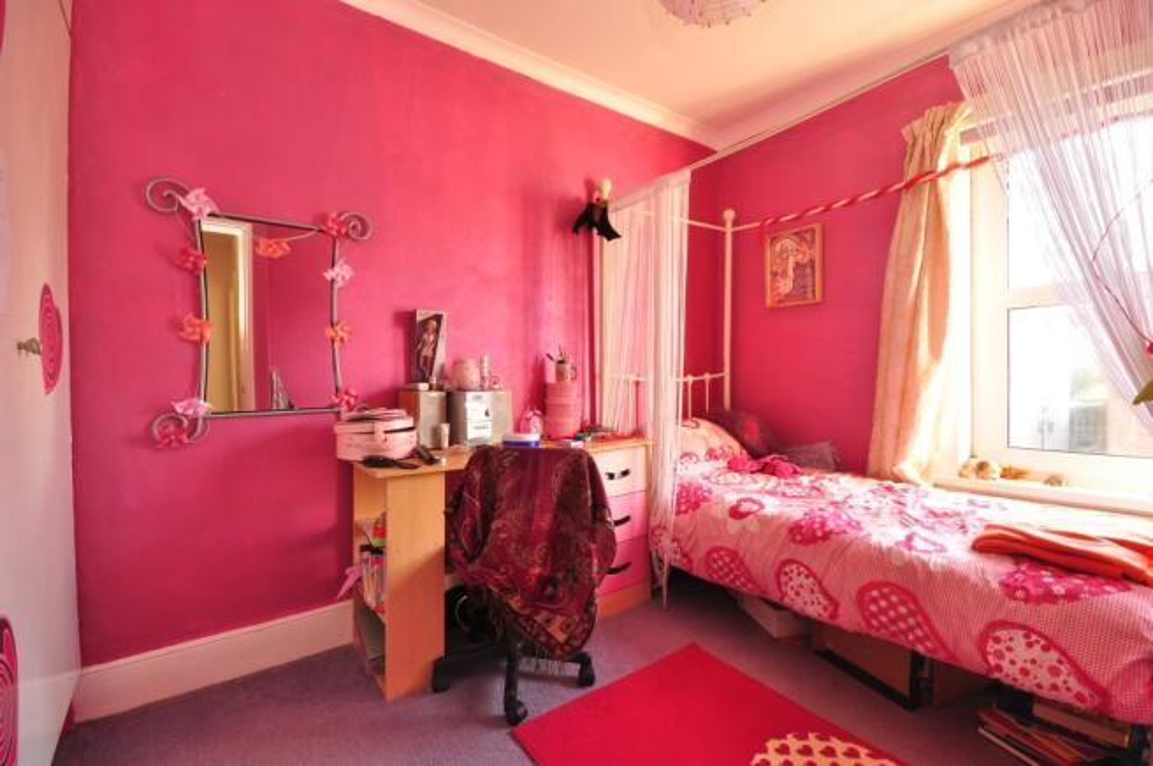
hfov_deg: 100.4
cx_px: 576
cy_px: 383
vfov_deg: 77.2
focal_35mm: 15
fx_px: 480
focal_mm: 10
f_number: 11
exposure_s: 1/3
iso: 200
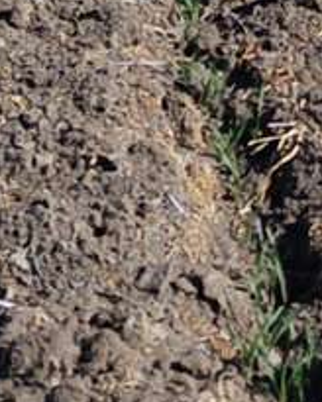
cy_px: -404
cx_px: -145
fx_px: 2609
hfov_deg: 7.0
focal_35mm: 219
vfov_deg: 8.4
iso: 100
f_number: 1.8
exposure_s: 1/120
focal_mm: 8.67
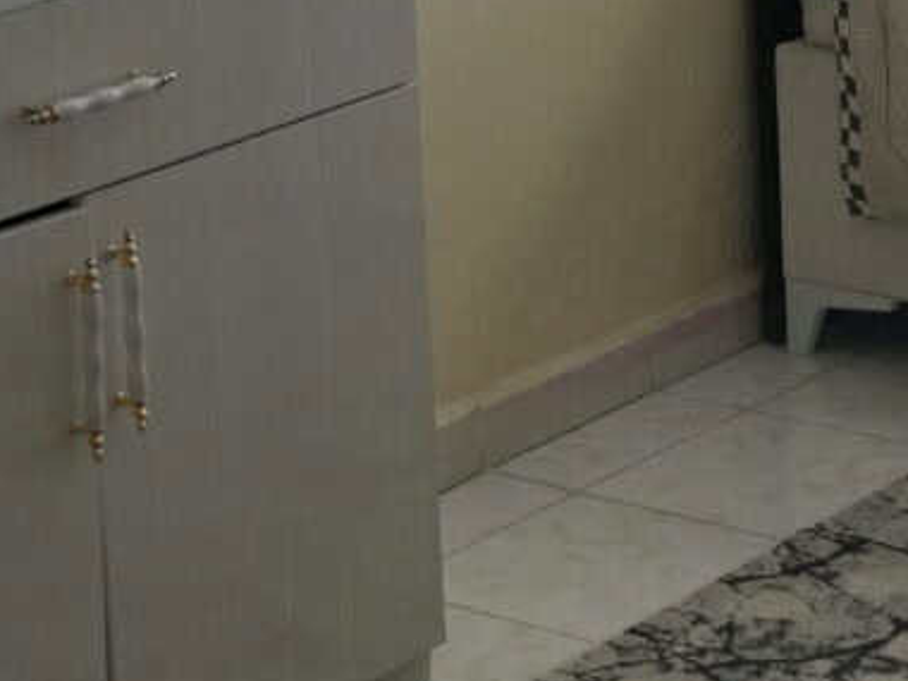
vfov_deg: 10.0
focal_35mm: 145
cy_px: -233
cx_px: 528
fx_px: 3803
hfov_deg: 13.6
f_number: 4
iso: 2000
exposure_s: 1/160
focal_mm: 28
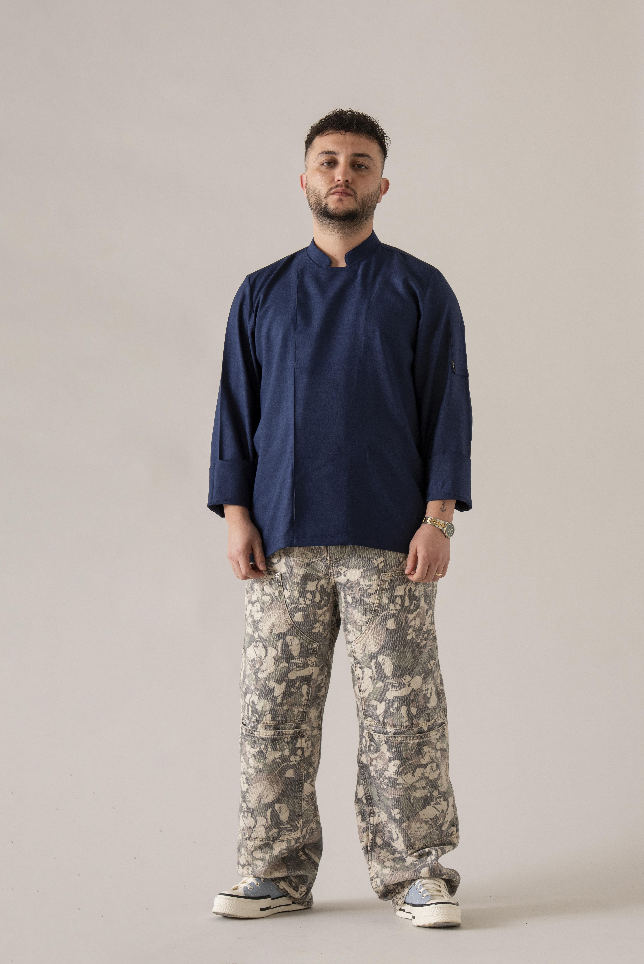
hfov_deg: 12.2
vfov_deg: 18.3
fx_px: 3003
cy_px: 482
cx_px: 322
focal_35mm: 112
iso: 320
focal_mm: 112
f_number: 11
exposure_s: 1/160
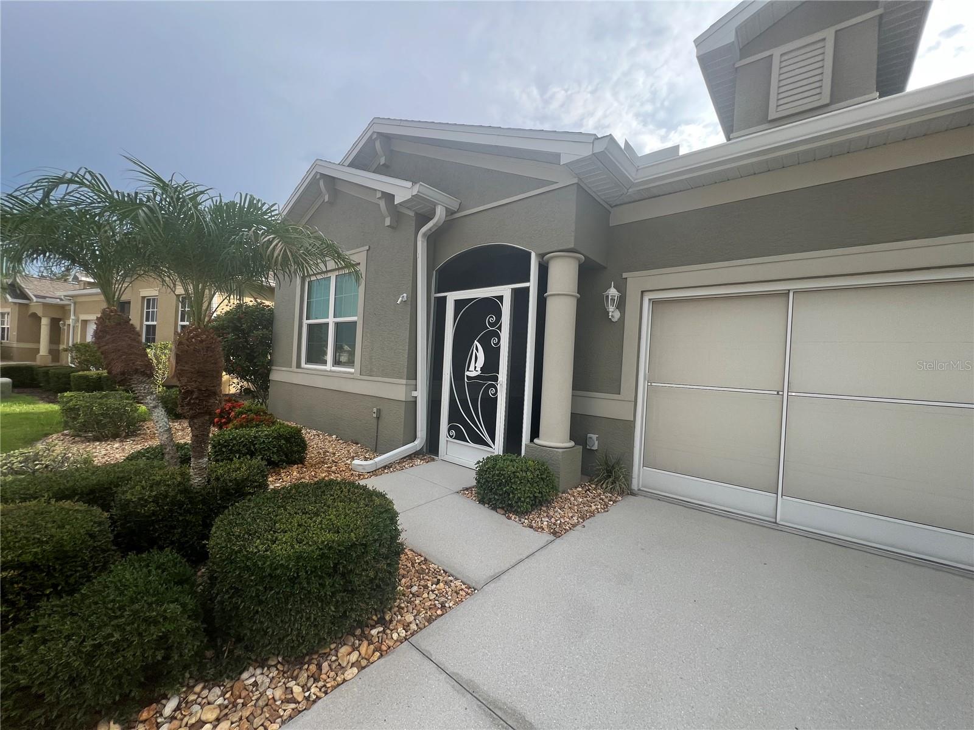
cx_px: 487
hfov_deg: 106.2
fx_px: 366
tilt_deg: -1.2
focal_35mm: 13
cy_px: 365
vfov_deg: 89.9
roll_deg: -0.2
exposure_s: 1/467
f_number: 1.8
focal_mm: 1.57
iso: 32
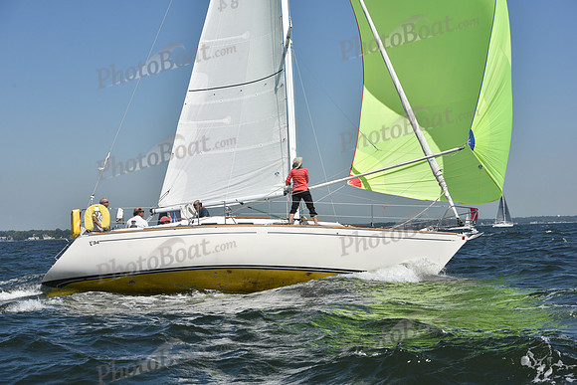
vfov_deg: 19.5
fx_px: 1122
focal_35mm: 70
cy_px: 192
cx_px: 288
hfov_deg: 28.8
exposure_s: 1/1250
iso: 250
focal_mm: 70
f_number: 9
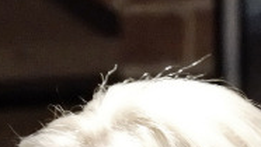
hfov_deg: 1.7
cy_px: 311
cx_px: 118
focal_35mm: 1267
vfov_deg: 1.0
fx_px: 8776
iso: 6400
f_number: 4.8
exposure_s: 1/250
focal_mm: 200
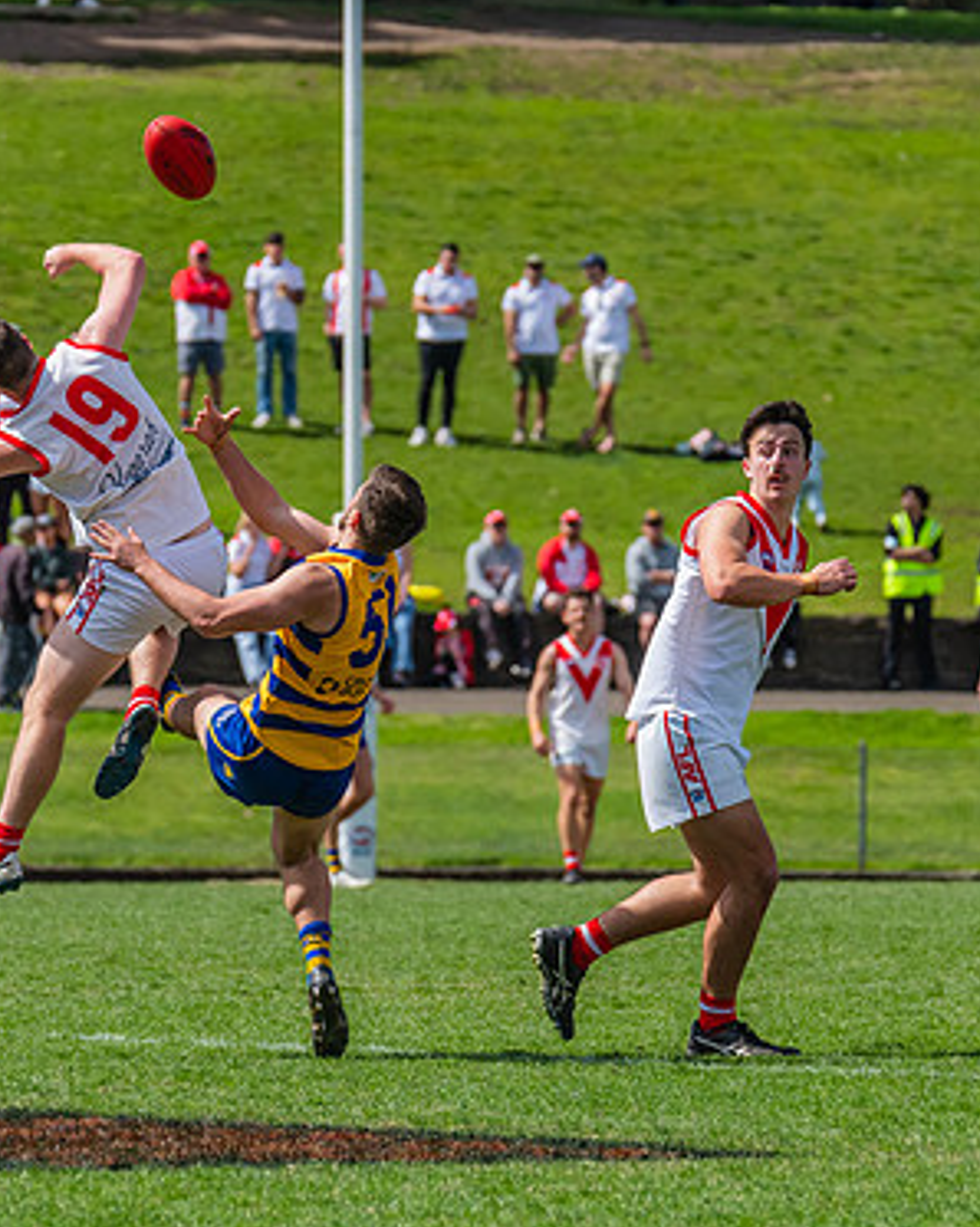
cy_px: 535
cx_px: 334
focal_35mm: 516
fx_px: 18723
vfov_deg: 3.8
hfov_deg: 3.0
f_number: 8
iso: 800
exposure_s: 1/1600
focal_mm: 310
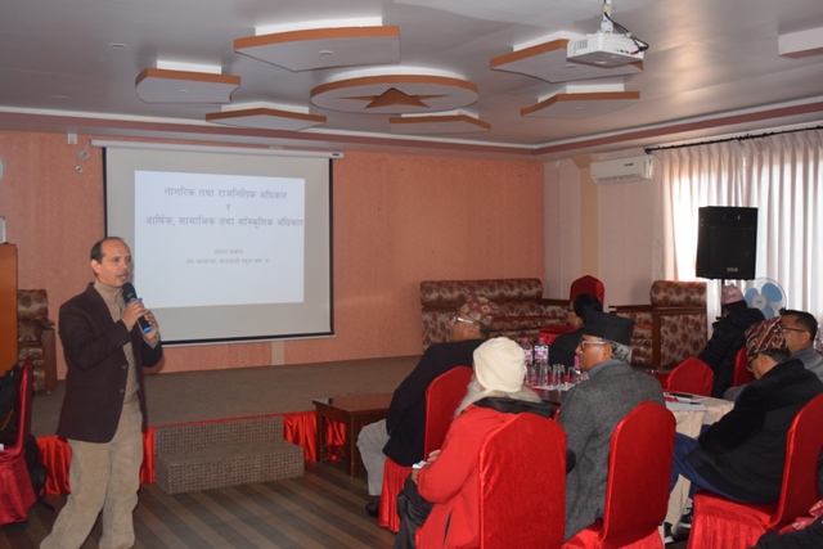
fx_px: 857
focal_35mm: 38
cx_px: 412
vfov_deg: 35.5
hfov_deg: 51.3
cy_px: 274
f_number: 5
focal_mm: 25
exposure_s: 1/100
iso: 800
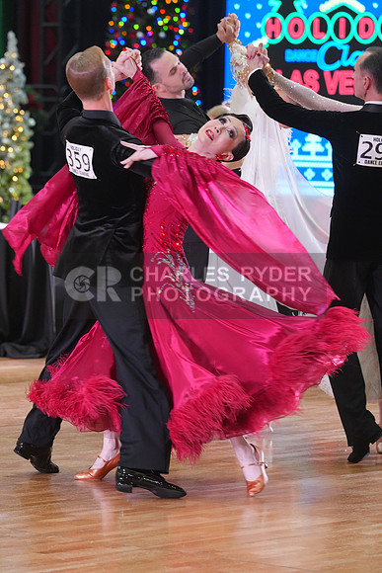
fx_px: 3181
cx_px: 191
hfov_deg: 6.9
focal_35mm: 200
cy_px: 286
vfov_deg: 10.3
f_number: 5.6
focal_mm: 200
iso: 3200
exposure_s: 1/200
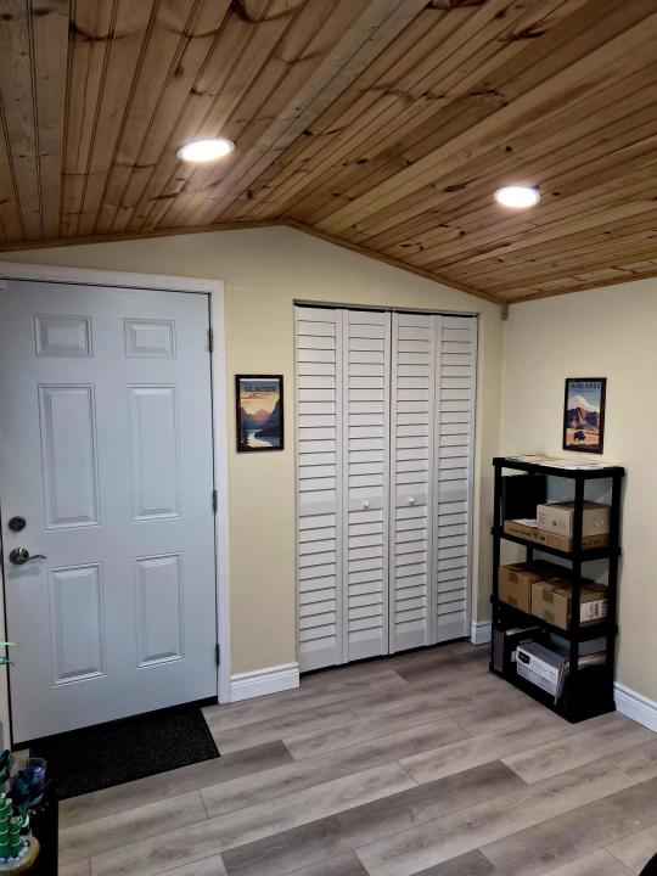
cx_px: 328
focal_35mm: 23
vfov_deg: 73.9
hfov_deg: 58.9
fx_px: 582
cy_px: 438
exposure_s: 1/60.2
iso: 100
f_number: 1.8
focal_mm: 5.4
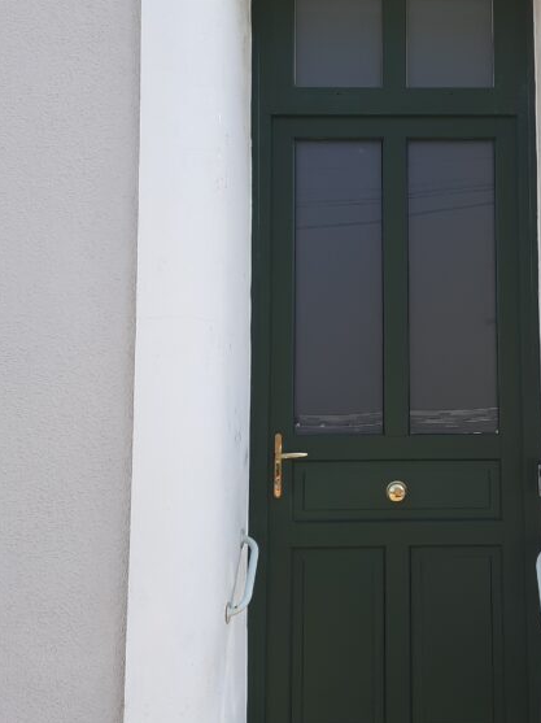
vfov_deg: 41.2
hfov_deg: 30.9
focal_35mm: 46
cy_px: 323
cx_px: 411
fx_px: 960
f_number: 2
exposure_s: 1/198
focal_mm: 4.6
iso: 32
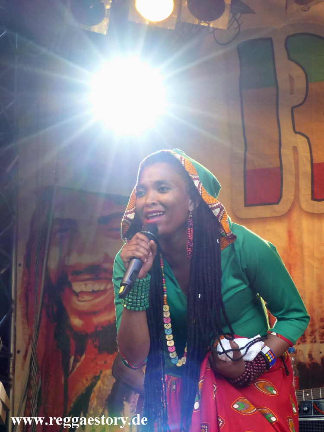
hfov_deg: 17.2
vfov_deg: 22.8
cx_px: 162
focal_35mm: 86
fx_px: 1073
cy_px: 216
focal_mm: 15.5
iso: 200
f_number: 2.8
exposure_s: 1/60
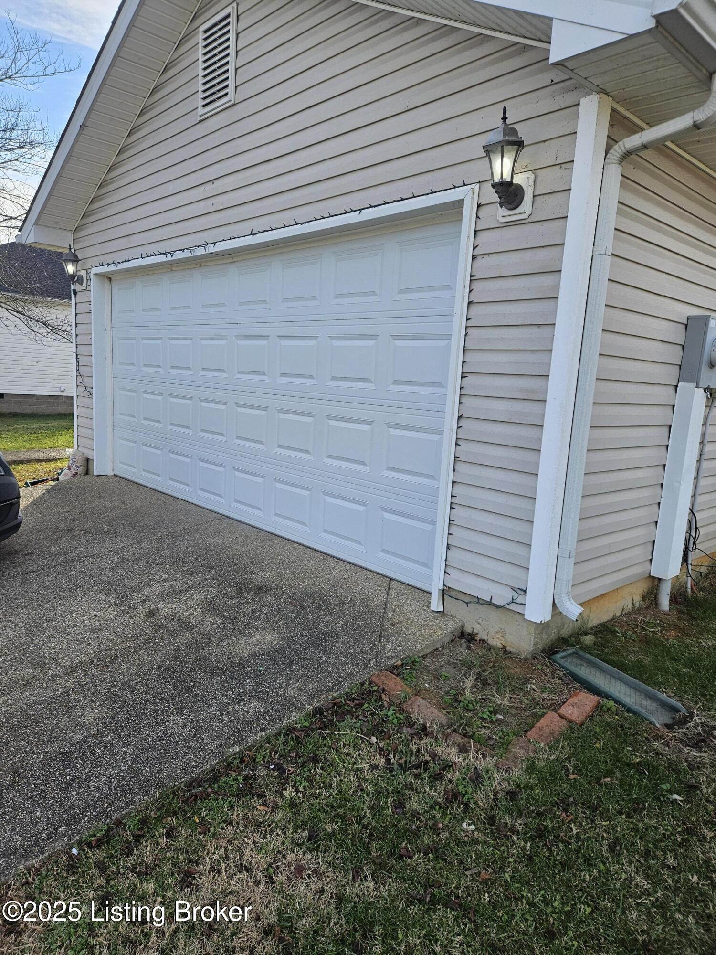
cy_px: 478
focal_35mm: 23
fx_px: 634
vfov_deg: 73.9
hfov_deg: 58.9
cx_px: 358
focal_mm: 5.4
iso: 40
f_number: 1.8
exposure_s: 1/1255
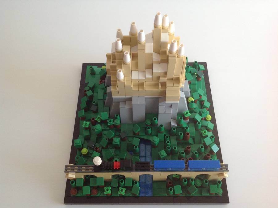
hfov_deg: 52.7
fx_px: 281
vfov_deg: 40.6
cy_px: 104
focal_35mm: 35
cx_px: 139
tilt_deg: -60.3
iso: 100
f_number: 2.4
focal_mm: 4.28
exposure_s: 1/120
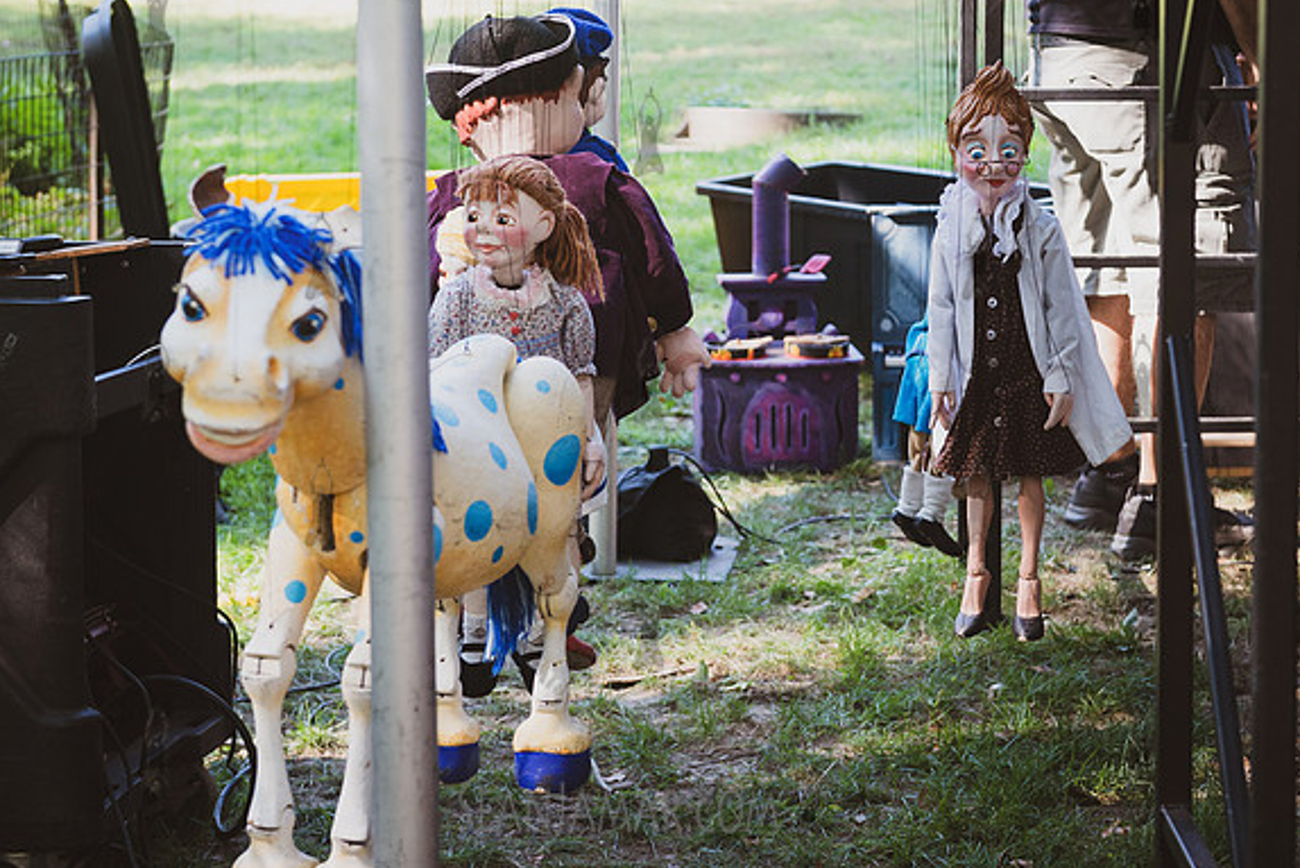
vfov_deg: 17.5
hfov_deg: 26.0
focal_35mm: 78
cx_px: 737
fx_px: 2817
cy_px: 280
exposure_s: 1/250
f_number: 4.5
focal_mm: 56
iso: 1000
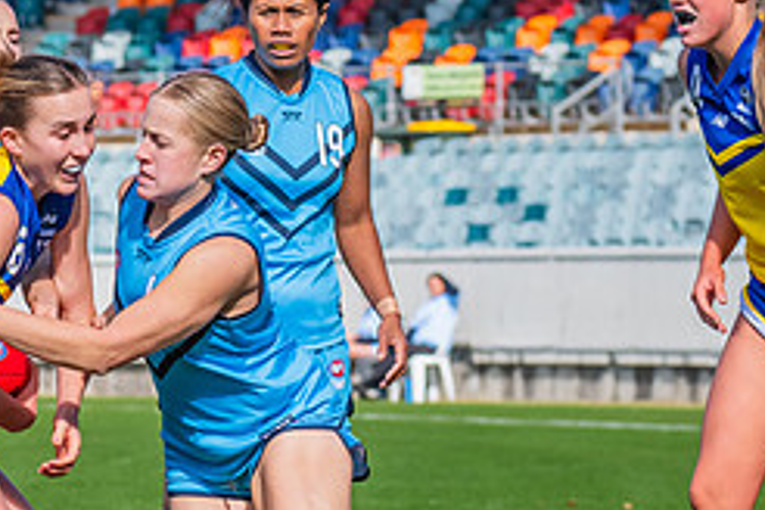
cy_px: 402
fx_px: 9158
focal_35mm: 431
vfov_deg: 3.2
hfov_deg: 4.8
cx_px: 164
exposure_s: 1/1250
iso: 800
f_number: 10
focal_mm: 170
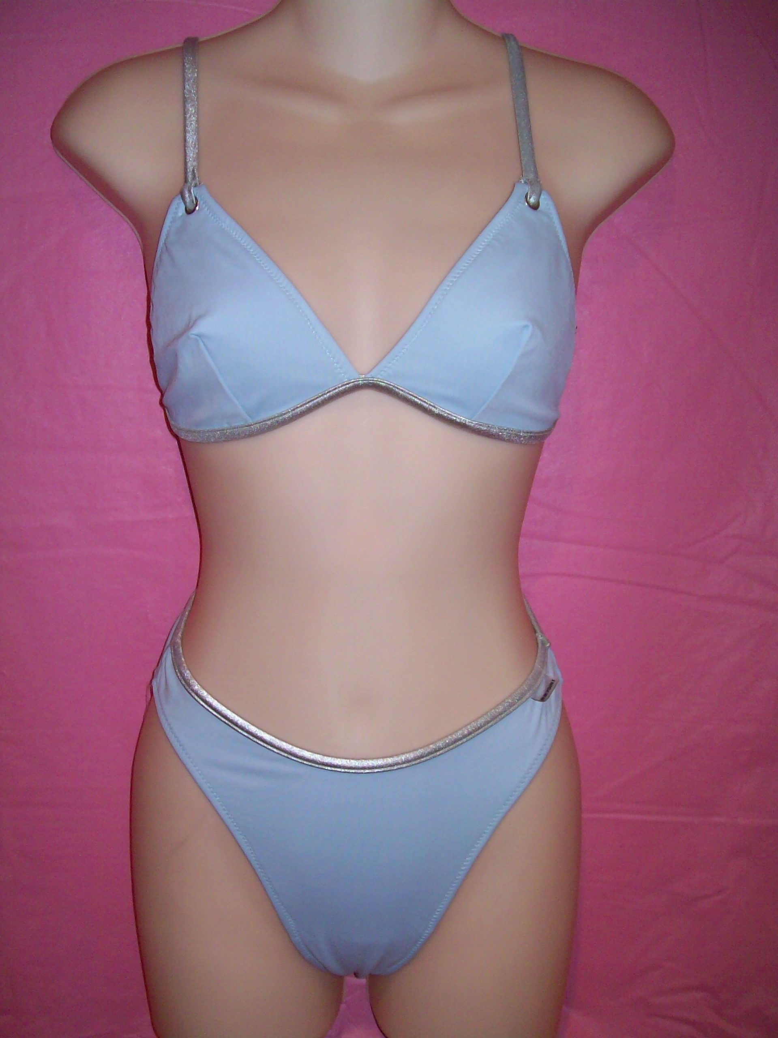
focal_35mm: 36
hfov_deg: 39.6
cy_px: 519
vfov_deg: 51.4
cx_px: 389
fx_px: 1079
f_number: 2.7
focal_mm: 6
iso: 80
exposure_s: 1/64
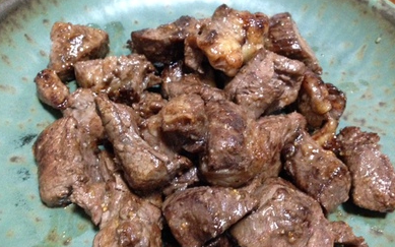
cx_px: 193
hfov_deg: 54.0
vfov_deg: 35.2
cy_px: 148
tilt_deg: -54.2
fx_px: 387
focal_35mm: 36
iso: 800
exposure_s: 1/15
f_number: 2.4
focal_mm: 4.12
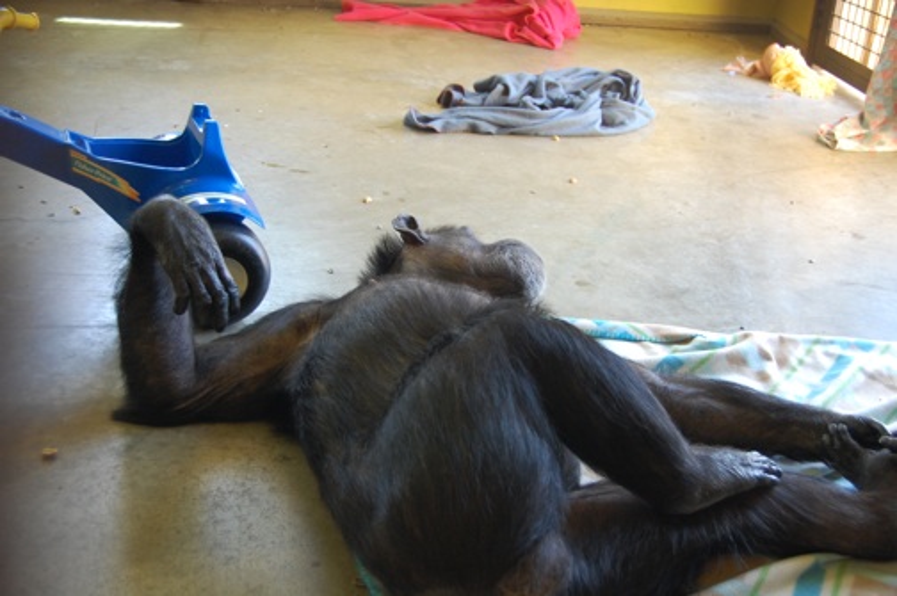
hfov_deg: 42.4
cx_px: 448
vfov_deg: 28.9
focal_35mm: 46
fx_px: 1157
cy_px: 298
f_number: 4.5
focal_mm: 31
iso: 560
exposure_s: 1/30
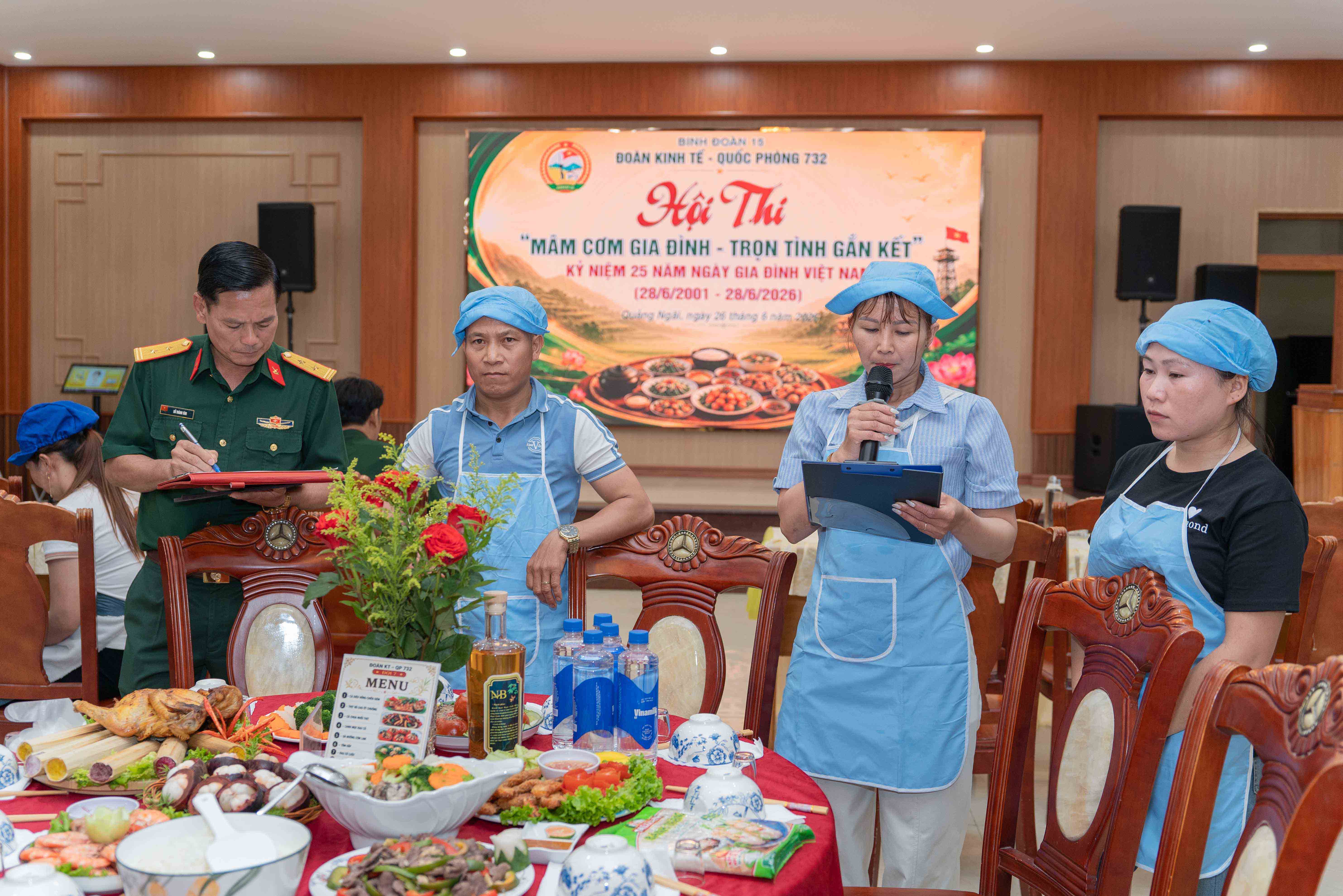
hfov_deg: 53.3
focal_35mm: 36
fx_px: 1339
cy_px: 448
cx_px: 672
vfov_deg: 37.0
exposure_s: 1/100
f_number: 3.5
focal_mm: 35.9
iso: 500
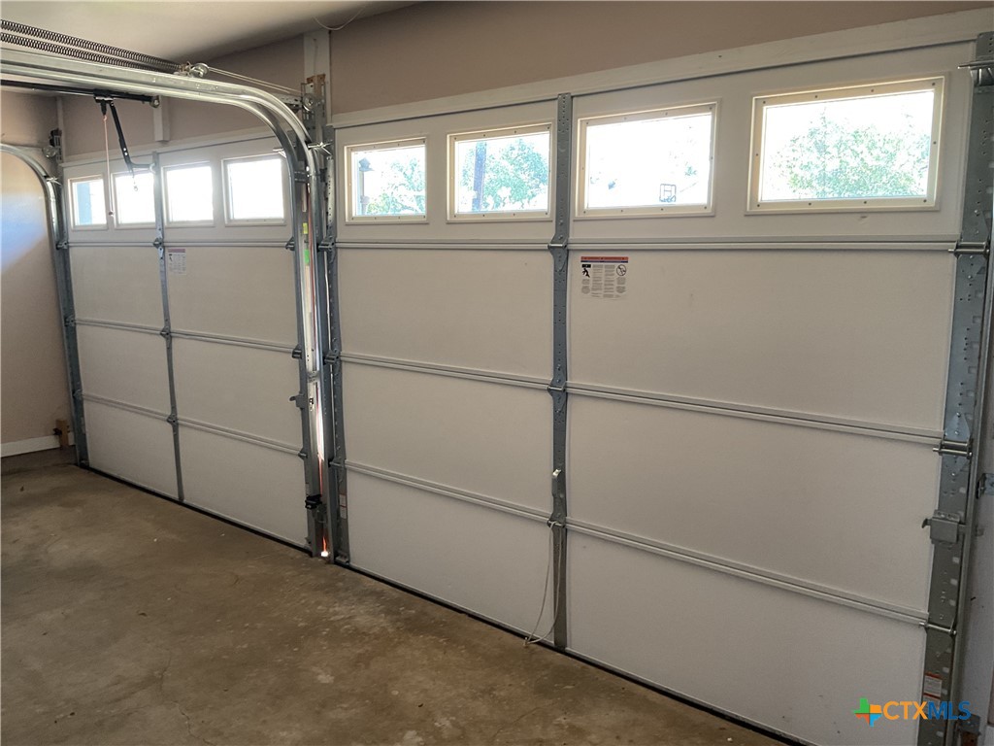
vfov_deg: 48.2
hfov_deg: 61.7
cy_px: 373
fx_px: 833
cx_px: 497
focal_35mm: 29
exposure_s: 1/60
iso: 100
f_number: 1.8
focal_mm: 3
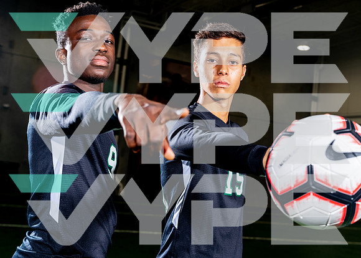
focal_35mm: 55
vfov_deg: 25.8
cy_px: 128
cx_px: 197
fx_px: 562
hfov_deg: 35.6
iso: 100
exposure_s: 1/125
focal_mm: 48
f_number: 5.6
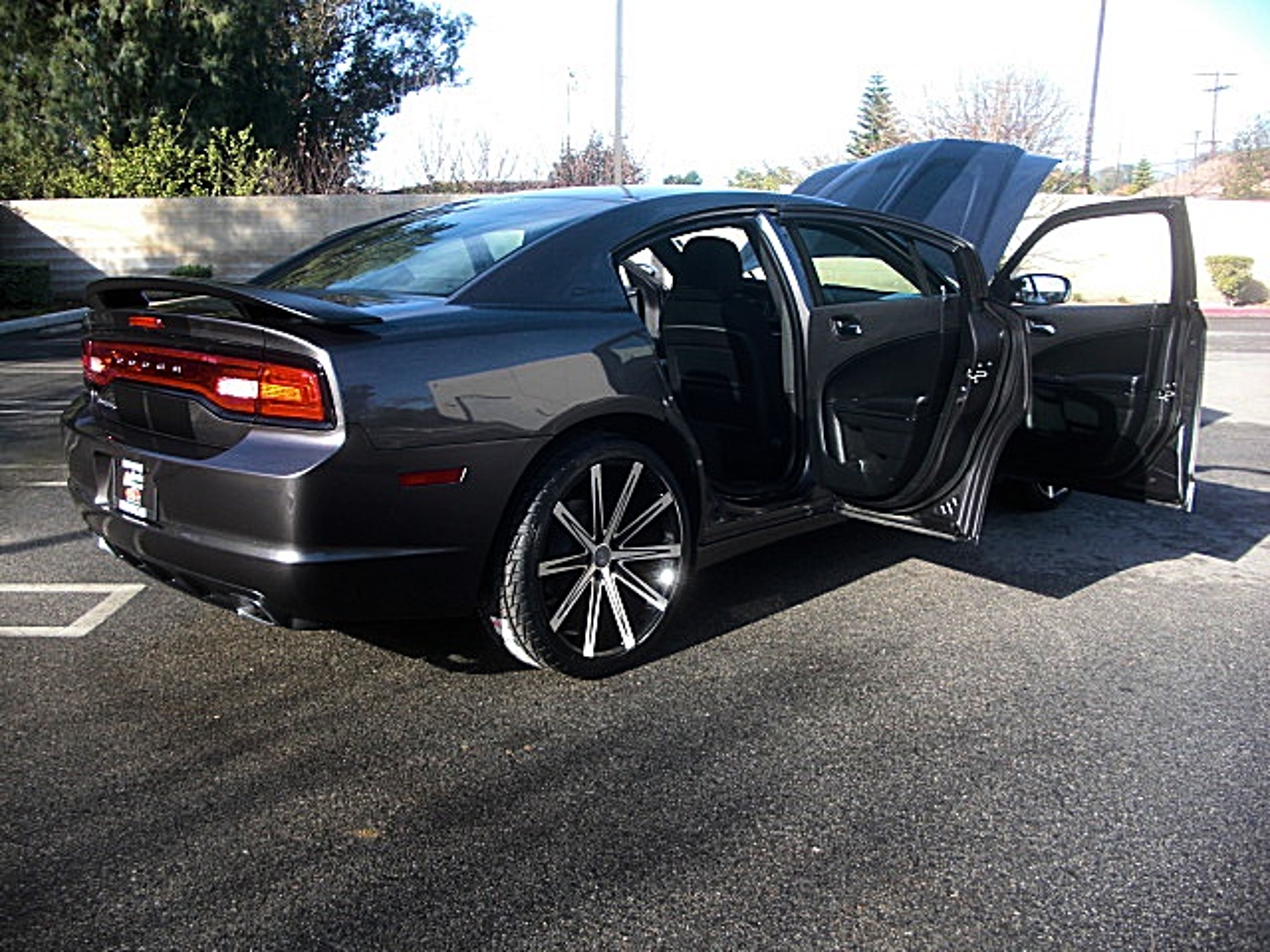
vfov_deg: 39.7
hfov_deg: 51.4
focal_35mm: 36
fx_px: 1321
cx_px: 635
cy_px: 476
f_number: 2.8
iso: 50
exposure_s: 1/200
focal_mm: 6.3
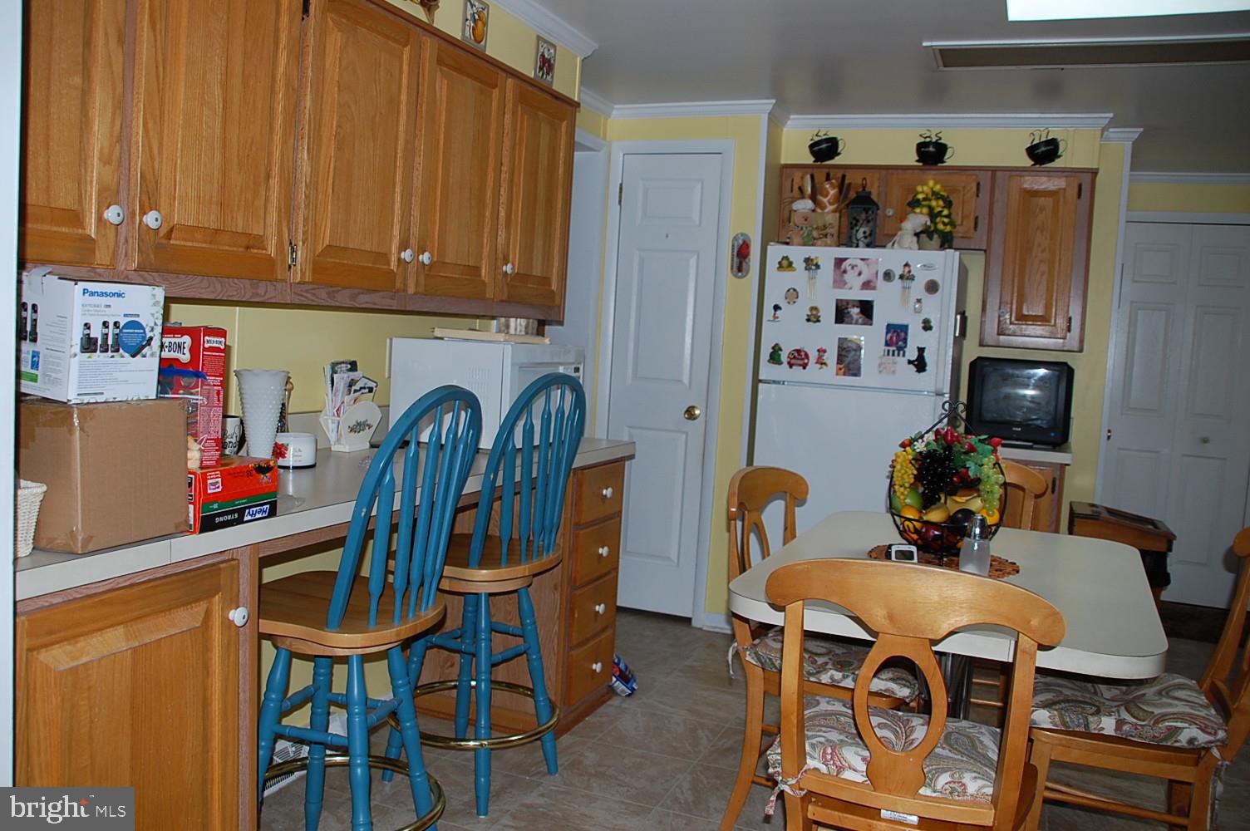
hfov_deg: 62.0
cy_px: 416
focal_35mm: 30
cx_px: 625
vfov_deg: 43.5
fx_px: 1041
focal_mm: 20
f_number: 3.8
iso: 400
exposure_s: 1/60
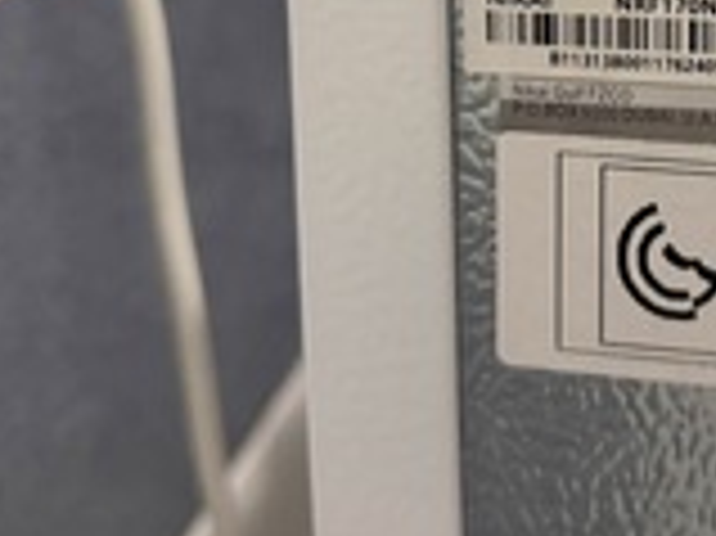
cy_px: -83
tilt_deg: -16.6
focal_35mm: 69
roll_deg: +1.6
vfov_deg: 20.1
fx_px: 1426
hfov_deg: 26.7
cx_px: 709
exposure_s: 1/47
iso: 800
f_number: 1.78
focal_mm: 6.76
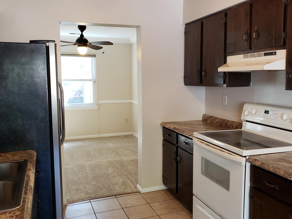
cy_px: 100
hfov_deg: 55.3
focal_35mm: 33
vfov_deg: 42.9
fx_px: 278
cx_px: 159
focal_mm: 4.3
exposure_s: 1/40
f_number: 2.4
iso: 320
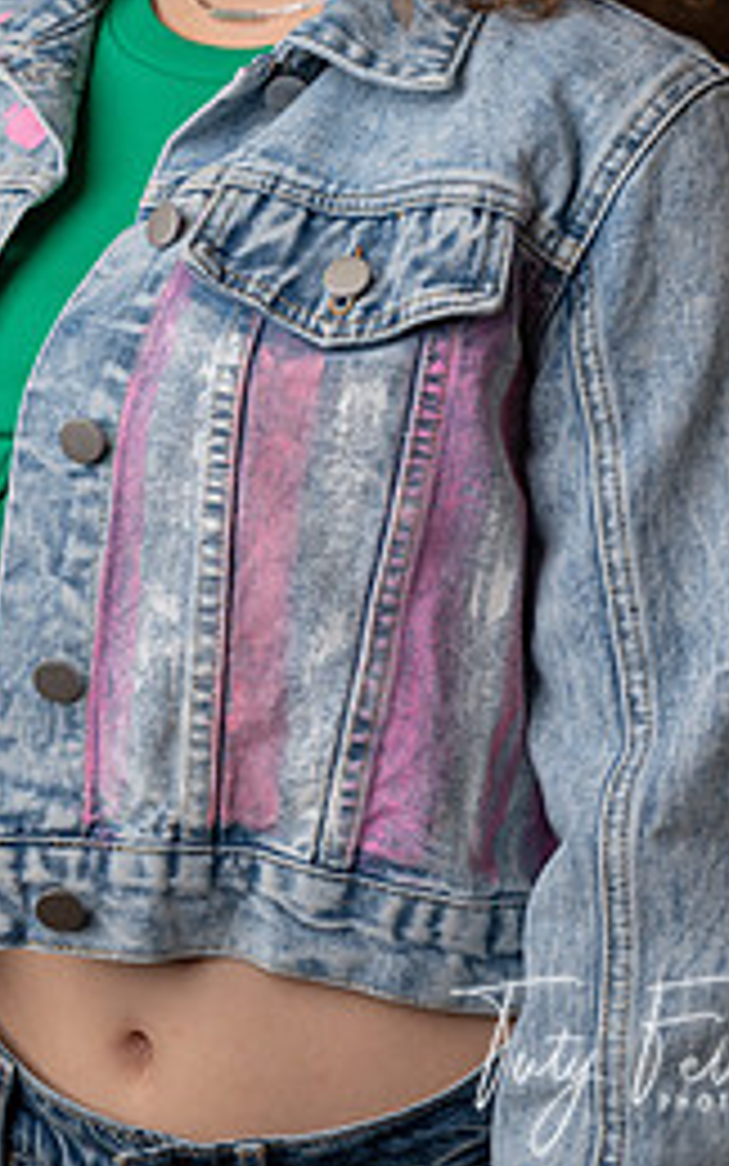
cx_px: 261
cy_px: 194
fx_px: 3654
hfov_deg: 11.4
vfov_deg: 17.9
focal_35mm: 115
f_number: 5.6
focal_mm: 65
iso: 100
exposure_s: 1/125
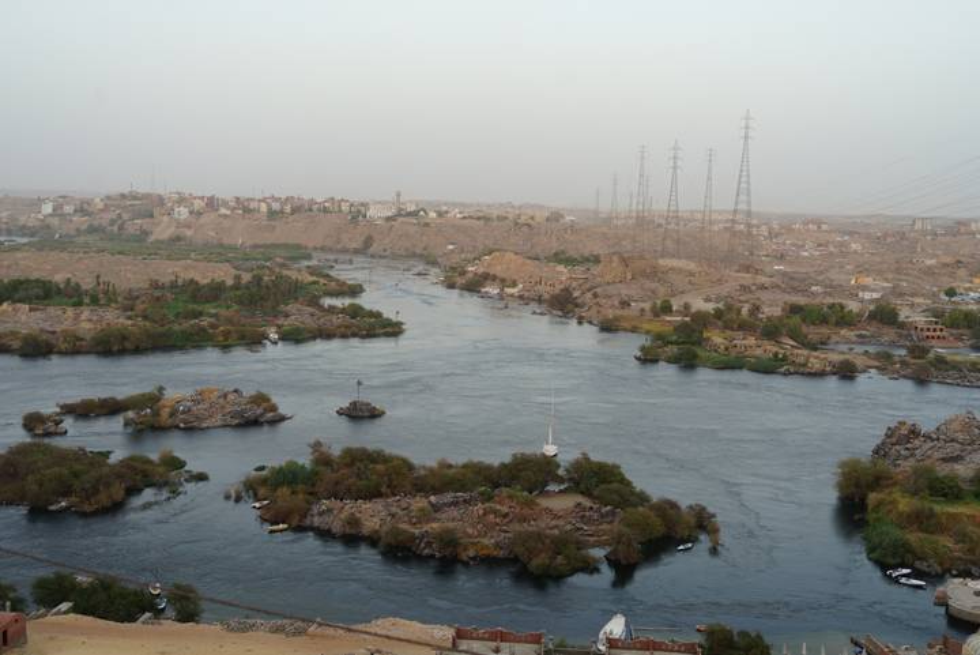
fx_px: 1008
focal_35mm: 37
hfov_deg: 51.9
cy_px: 328
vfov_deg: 36.0
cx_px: 490
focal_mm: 37
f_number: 5
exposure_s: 1/60
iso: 125
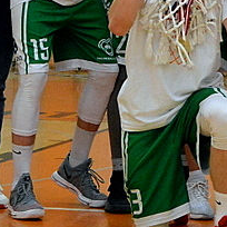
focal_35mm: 166
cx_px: 354
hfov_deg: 10.1
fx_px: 1232
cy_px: 27
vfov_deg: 10.5
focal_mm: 26
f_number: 4.5
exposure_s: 1/500
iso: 2500
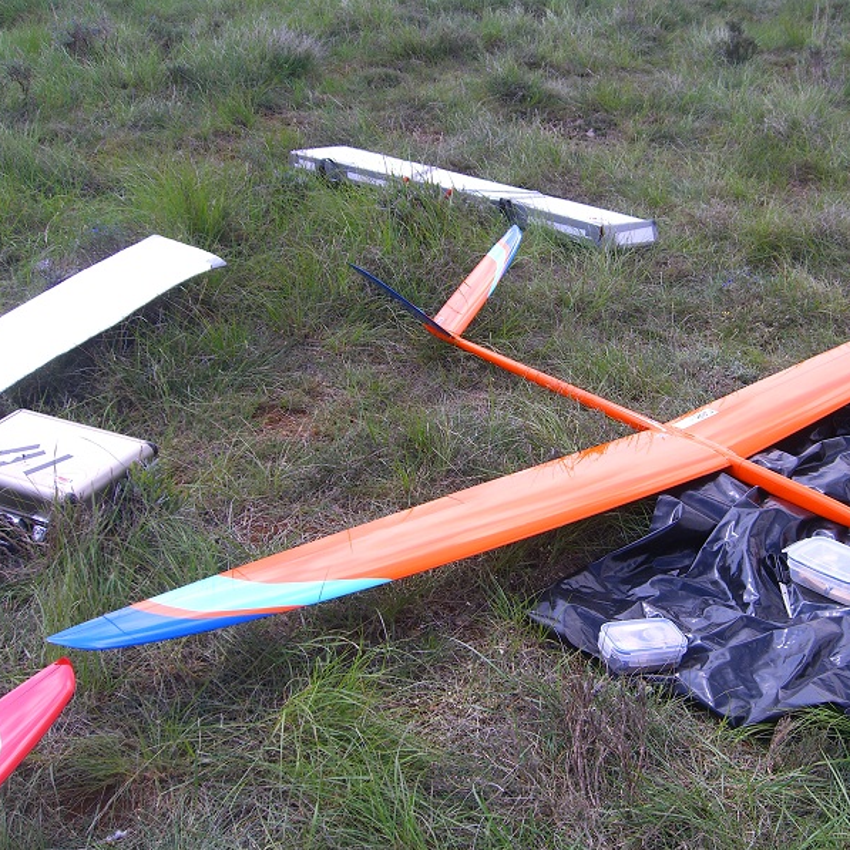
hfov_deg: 37.2
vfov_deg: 37.6
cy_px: 426
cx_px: 551
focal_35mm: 45
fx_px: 1250
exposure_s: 1/320
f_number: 4
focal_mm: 7.9
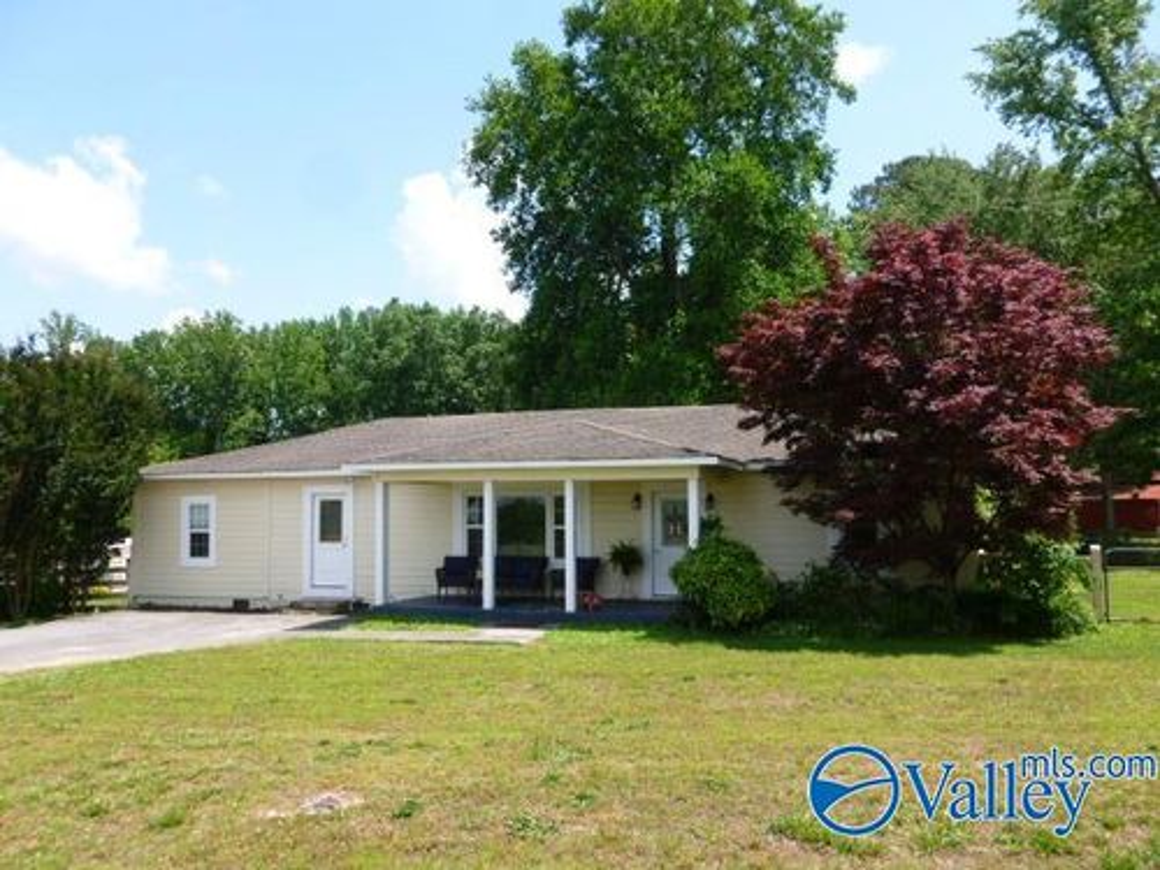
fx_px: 938
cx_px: 580
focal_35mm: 28
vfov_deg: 49.7
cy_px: 435
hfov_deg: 63.4
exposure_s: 1/500
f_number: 3.3
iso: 100
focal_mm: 5
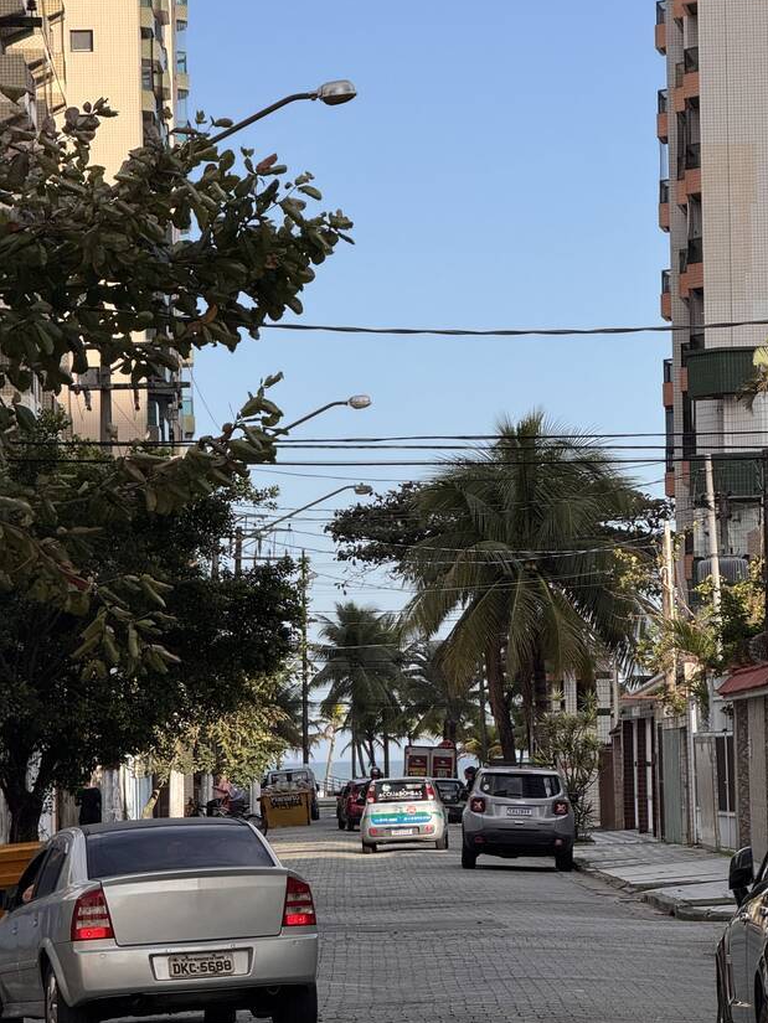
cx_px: 462
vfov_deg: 12.6
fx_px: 4643
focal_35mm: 157
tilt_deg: +3.2
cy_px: 516
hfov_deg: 9.5
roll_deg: +1.3
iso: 50
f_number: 2.8
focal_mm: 15.66
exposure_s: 1/990
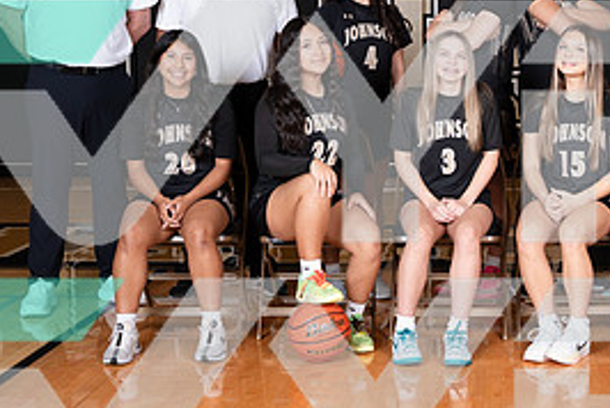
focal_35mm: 76
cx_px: 477
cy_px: 123
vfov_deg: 18.0
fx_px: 1281
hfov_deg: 26.3
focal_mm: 34.7
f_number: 4.5
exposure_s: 1/250
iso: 160
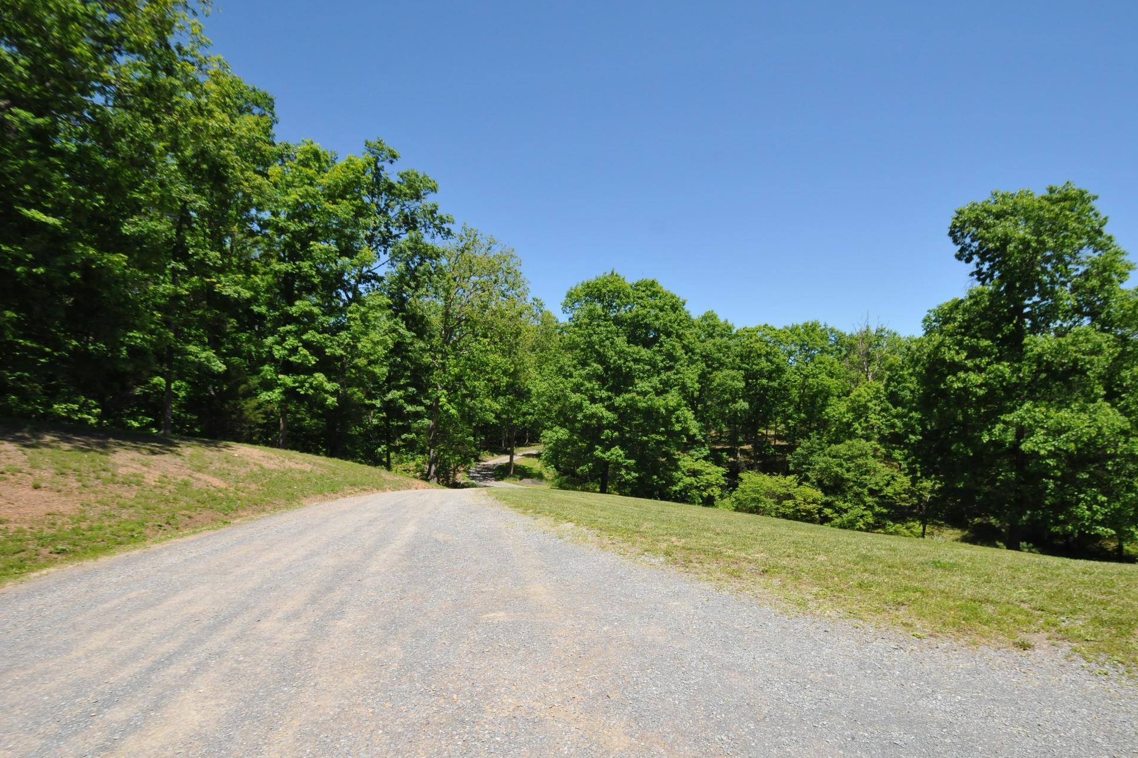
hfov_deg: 96.7
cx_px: 596
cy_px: 400
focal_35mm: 16
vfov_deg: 73.7
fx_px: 506
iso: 800
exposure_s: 1/1000
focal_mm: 10
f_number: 8
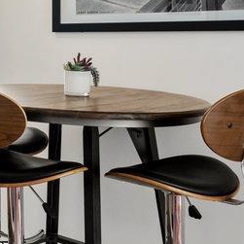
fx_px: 598
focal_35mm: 75
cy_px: 83
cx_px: -217
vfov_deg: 23.0
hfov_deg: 17.7
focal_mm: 18.5
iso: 400
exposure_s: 1/15
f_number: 9
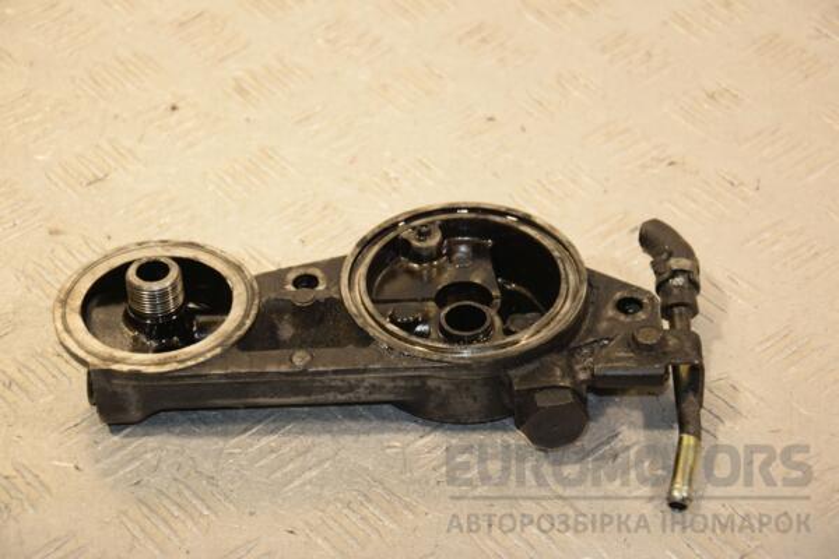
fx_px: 2307
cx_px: 420
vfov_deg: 13.8
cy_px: 280
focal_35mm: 99
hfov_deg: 20.6
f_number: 5.3
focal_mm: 66
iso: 800
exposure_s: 1/160
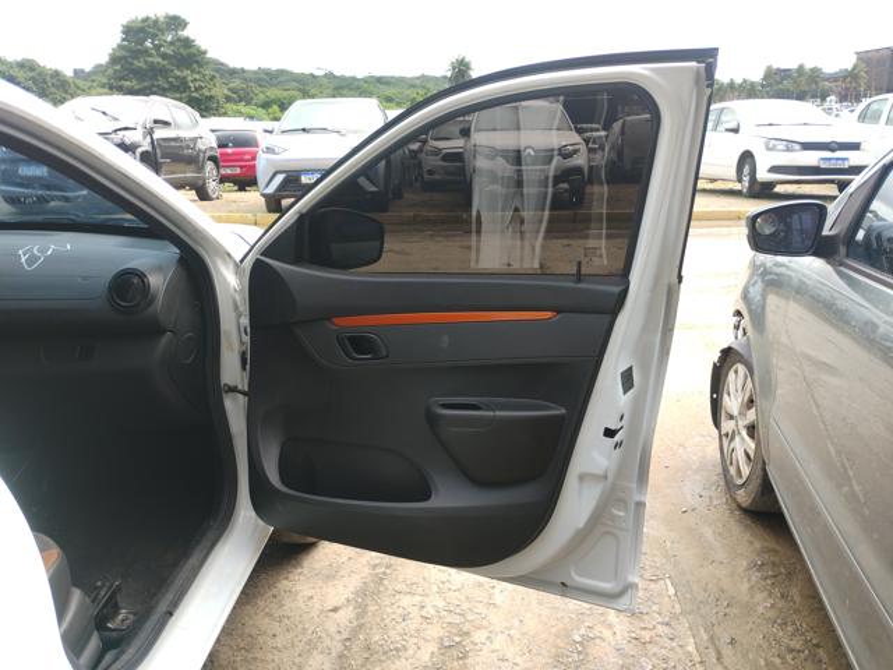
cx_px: 446
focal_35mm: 28
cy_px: 335
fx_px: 722
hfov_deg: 63.4
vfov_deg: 49.7
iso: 100
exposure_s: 1/135
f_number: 1.8
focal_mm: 4.26
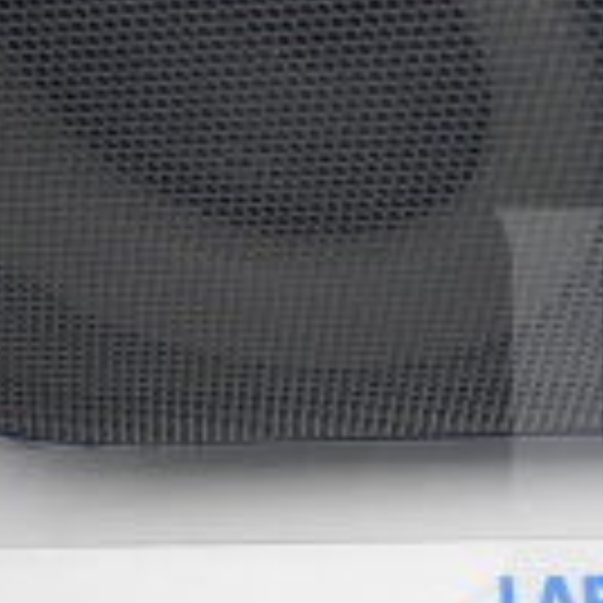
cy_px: 565
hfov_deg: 12.0
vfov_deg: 12.4
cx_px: 896
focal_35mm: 139
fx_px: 2739
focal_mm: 24
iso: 1800
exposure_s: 1/40
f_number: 4
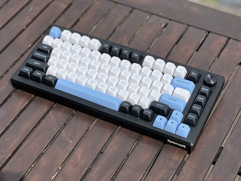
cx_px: 120
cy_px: 90
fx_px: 536
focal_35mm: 77
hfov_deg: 25.3
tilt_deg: -49.0
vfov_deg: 19.1
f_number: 2.8
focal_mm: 9
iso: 32
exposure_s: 1/1340
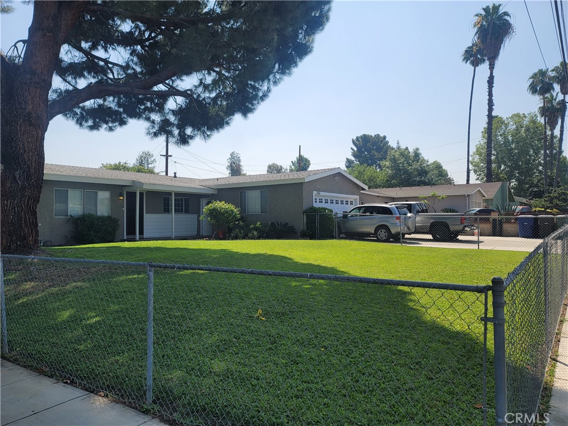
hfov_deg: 69.4
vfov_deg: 54.9
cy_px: 213
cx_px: 284
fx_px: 410
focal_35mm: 25
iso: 20
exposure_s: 1/957
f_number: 1.8
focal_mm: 7
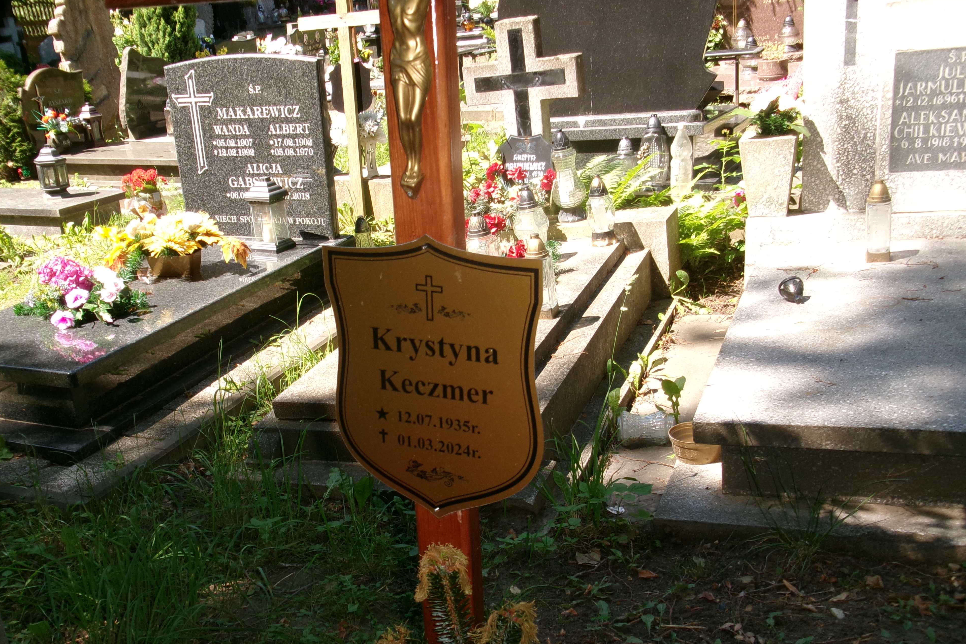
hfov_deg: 54.3
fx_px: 939
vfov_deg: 37.7
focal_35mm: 35
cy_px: 388
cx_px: 425
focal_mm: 5.1
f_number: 3.9
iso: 100
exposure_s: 1/200
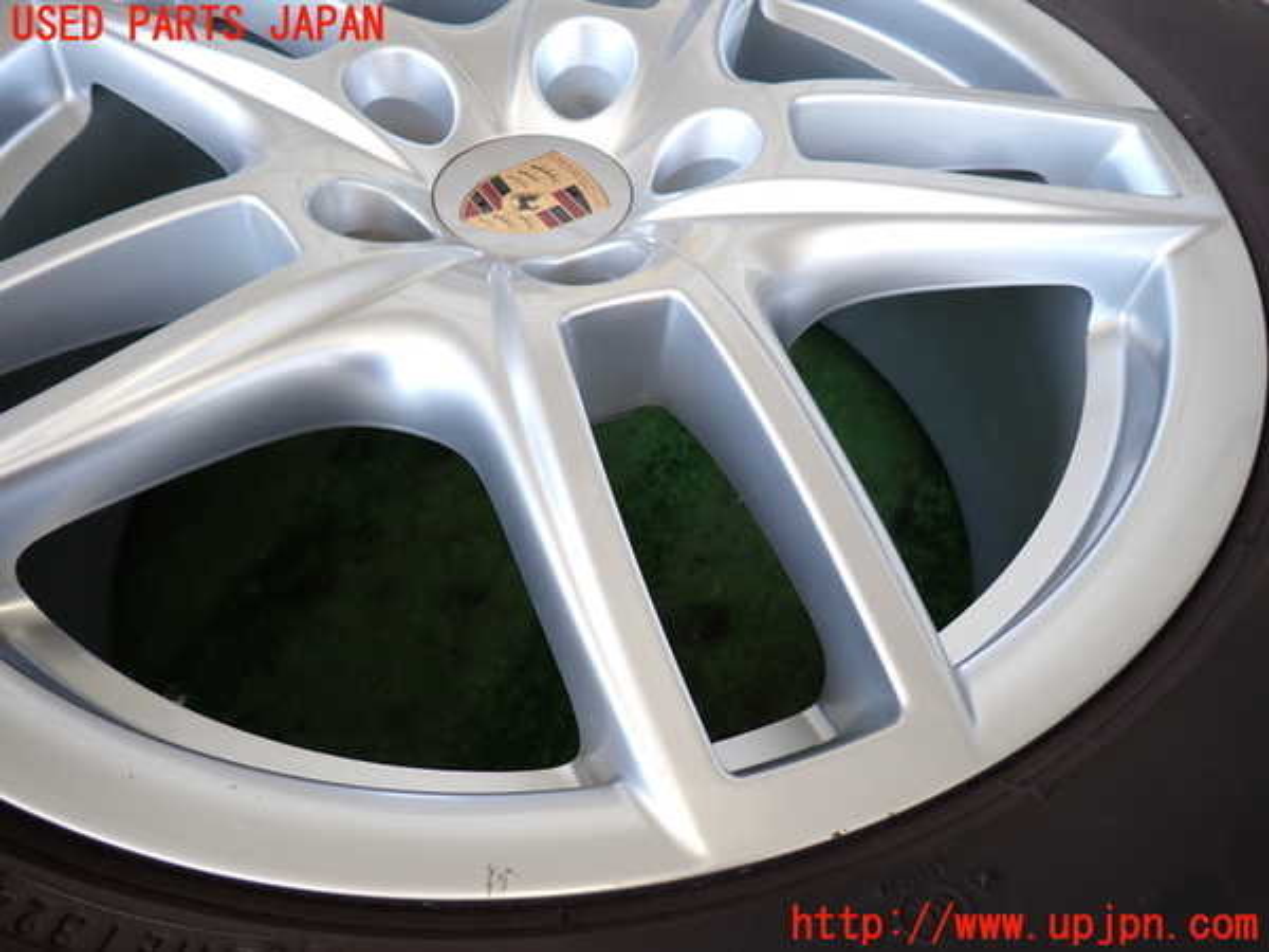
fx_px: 916
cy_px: 476
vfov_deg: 54.9
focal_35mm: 25
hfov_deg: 69.4
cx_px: 634
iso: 100
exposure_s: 1/80
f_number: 2
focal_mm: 4.5
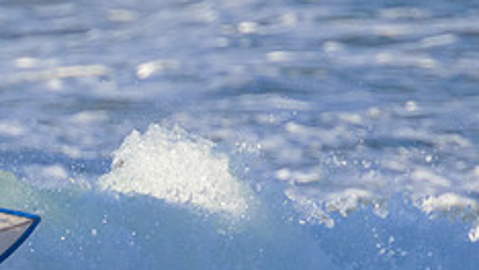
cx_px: -8
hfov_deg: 0.8
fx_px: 35855
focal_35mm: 2821
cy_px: 328
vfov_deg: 0.4
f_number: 11
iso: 2800
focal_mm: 800
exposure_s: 1/2000
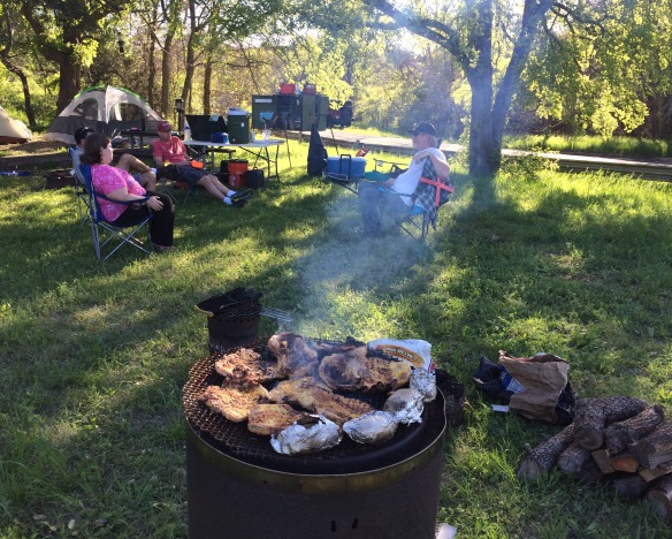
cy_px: 266
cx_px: 306
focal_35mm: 31
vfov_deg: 47.2
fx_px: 617
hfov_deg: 57.1
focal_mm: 4.15
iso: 32
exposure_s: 1/410
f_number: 2.2
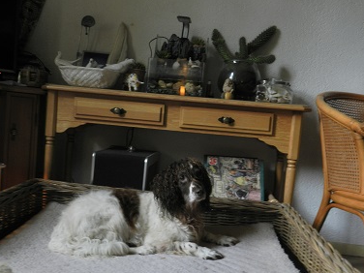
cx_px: 185
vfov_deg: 41.8
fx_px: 358
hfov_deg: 54.0
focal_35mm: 34
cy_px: 141
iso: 200
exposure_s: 1/10
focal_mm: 5.6
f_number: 4
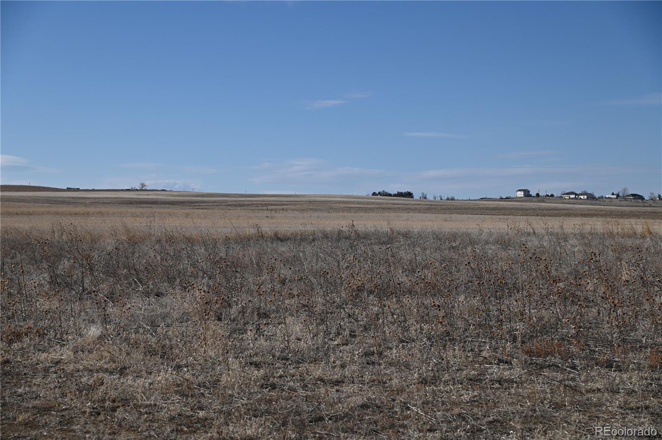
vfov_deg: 18.1
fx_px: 1378
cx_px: 331
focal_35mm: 75
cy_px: 220
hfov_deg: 27.0
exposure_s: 1/800
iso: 100
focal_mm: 75
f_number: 7.1
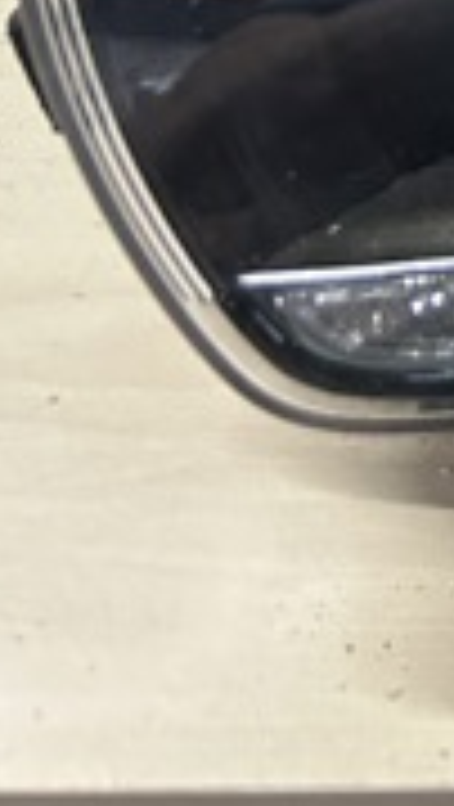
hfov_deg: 9.3
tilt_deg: -38.7
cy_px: -196
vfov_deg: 19.7
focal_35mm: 101
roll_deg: -12.8
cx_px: 1389
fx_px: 2156
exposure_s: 1/60
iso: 320
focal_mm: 5.7
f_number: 1.5
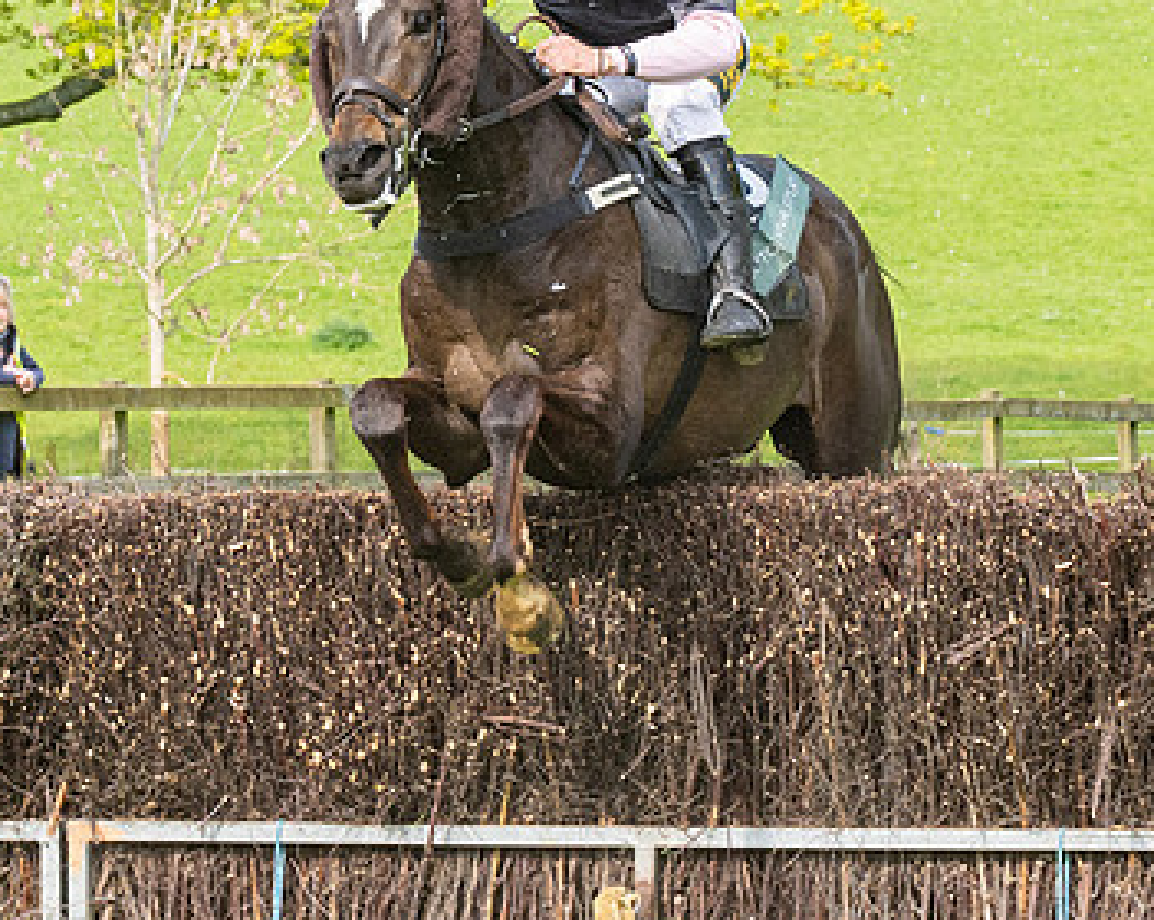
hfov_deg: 6.3
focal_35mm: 308
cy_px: 428
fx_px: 10508
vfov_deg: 5.0
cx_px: 600
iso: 400
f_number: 5.6
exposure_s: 1/1250
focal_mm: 70
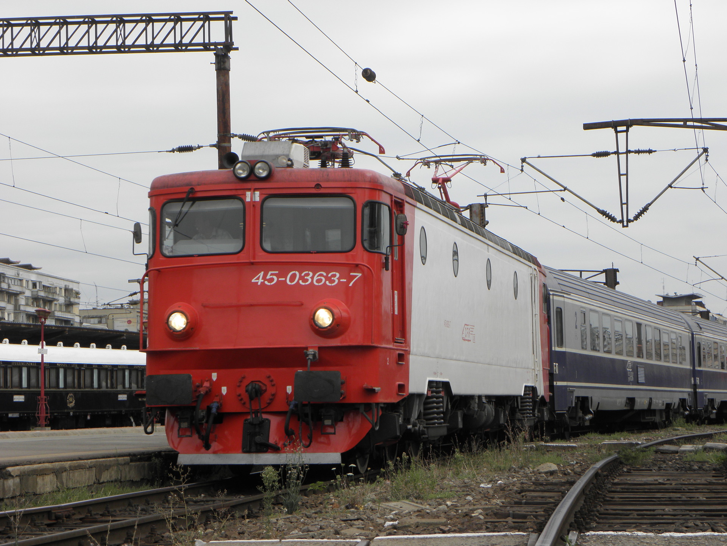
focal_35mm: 94
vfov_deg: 15.7
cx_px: 364
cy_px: 273
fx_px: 1974
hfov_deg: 20.9
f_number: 5.6
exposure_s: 1/160
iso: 64
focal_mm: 16.88
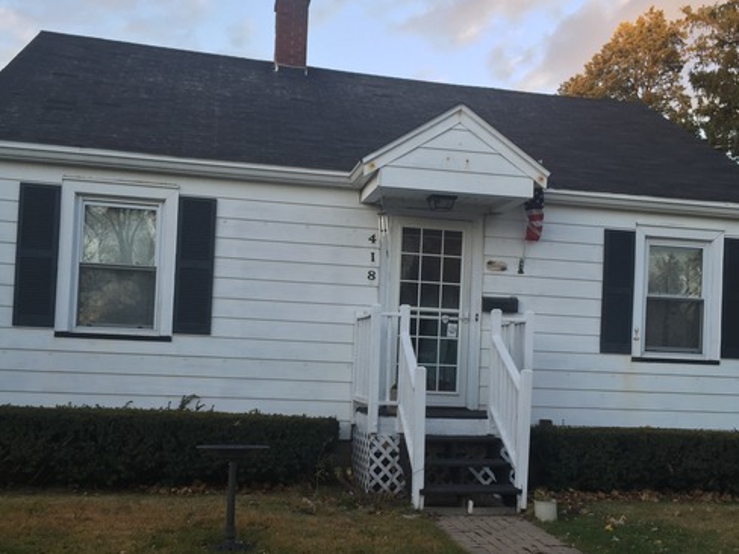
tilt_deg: +6.1
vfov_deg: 37.6
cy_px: 327
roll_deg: -2.3
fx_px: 811
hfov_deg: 49.0
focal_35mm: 38
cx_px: 388
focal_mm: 4.15
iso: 32
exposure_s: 1/100
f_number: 2.2
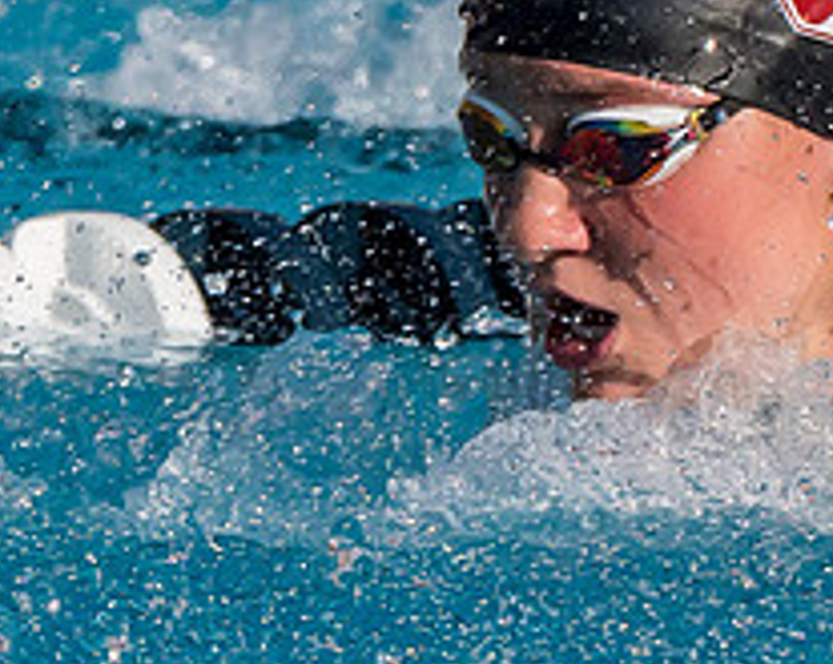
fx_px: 53718
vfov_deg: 0.7
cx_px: 837
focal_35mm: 2182
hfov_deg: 0.9
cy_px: 465
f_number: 6.3
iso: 640
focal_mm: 200
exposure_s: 1/3200
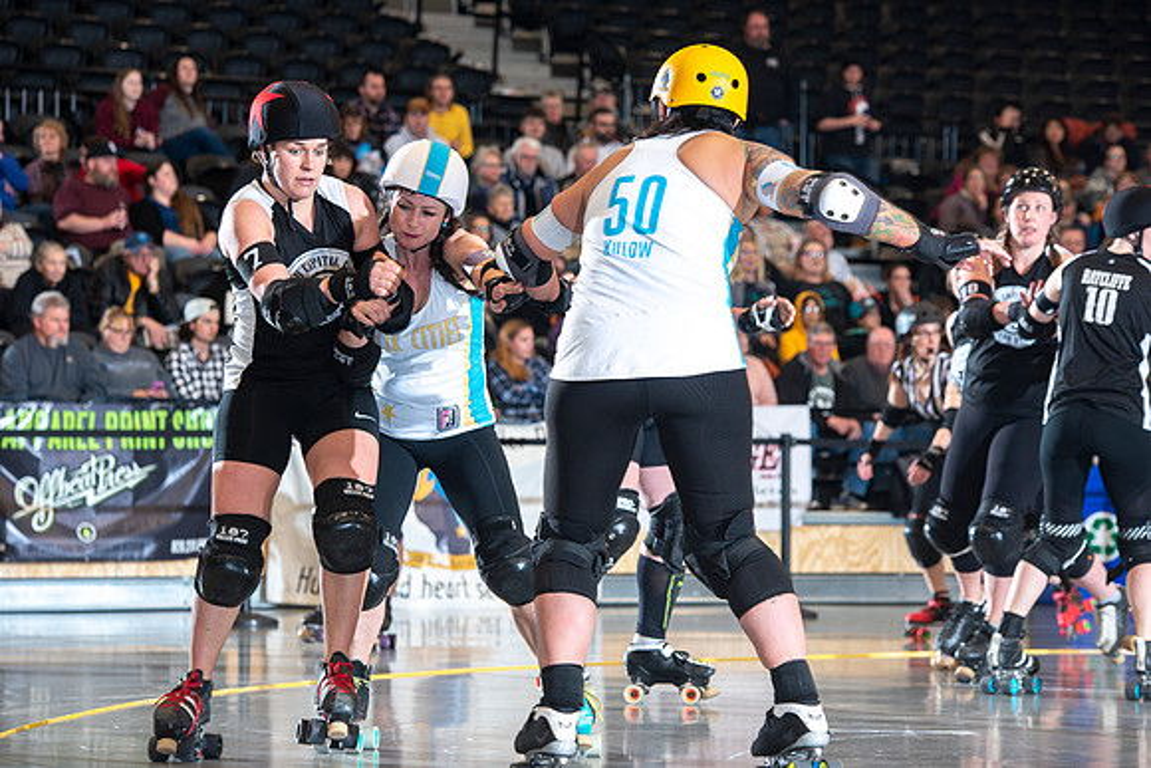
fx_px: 4157
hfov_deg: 15.8
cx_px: 576
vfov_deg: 10.6
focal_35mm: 130
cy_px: 384
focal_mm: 130
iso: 500
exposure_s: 1/160
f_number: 5.6
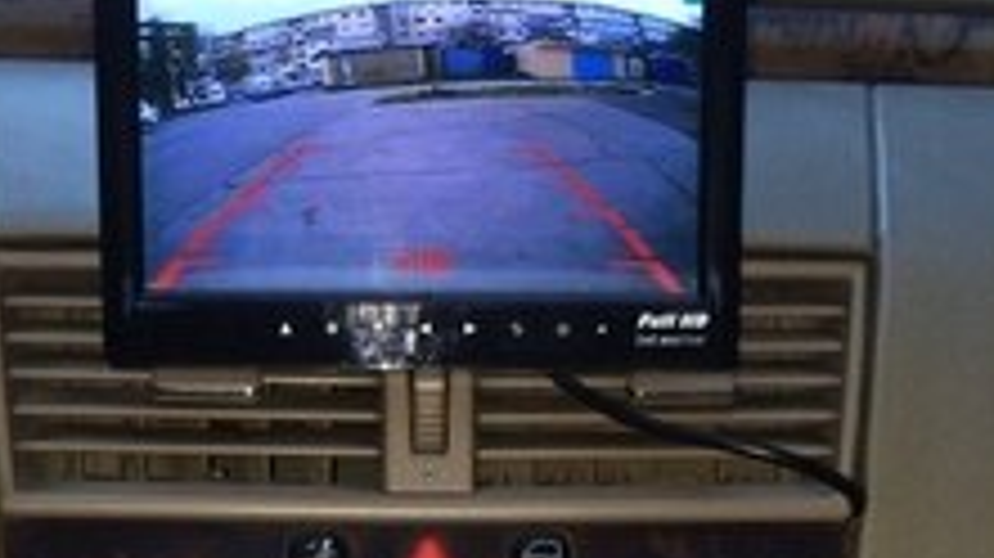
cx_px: 454
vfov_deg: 15.3
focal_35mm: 71
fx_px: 1870
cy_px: 914
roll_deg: -4.6
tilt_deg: -30.4
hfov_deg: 29.8
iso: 64
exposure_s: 1/33
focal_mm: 4.15
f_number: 2.2
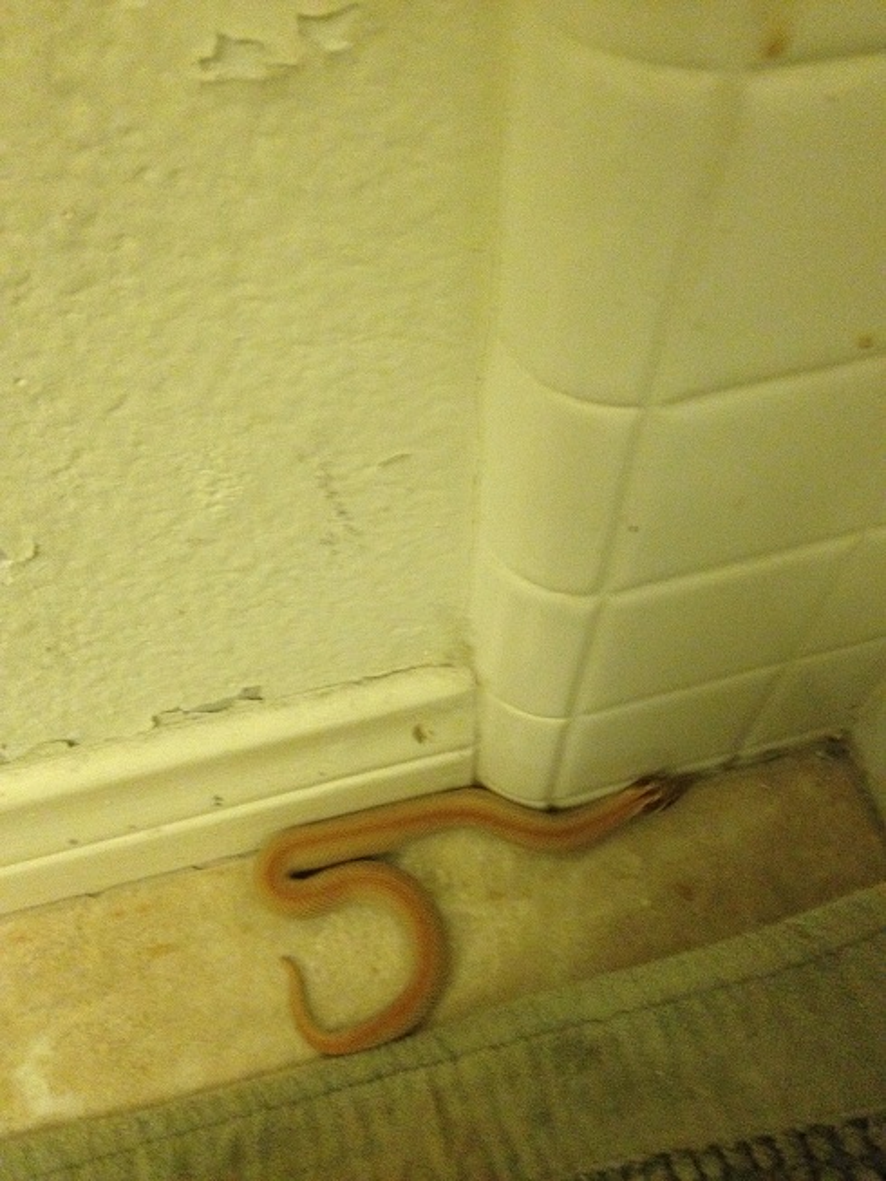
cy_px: 590
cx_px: 443
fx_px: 1194
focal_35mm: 35
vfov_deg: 52.6
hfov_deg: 40.7
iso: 500
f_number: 2.4
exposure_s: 1/15
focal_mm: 4.28
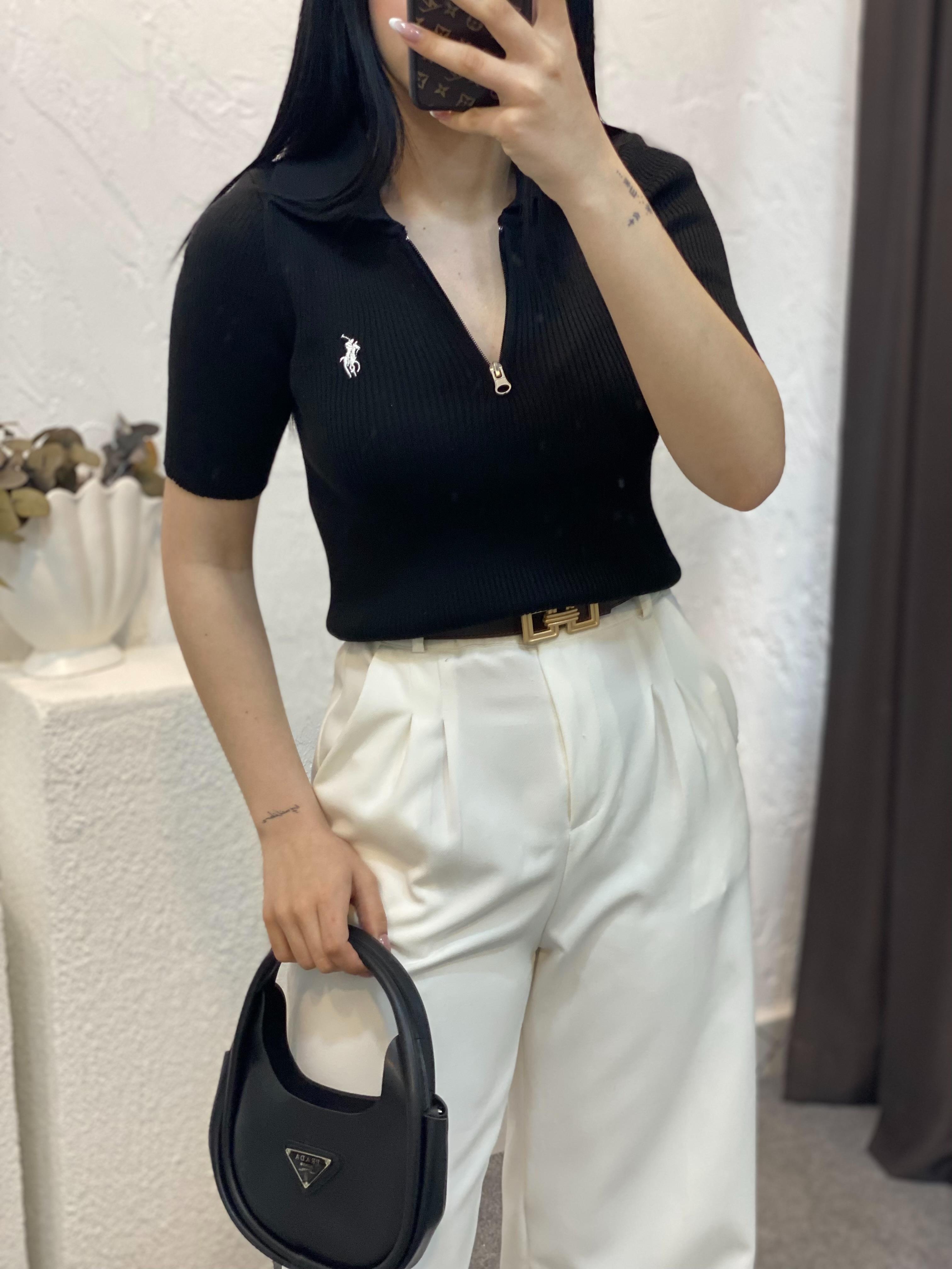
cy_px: 634
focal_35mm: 52
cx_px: 476
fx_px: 1907
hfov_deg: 28.0
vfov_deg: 36.8
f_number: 2
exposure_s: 1/100
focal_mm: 6
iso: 125
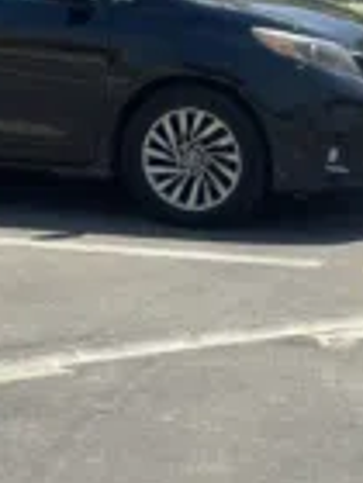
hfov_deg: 10.7
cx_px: -45
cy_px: -200
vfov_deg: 13.7
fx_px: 1916
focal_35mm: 137
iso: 100
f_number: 1.78
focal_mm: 6.86
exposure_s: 1/3597
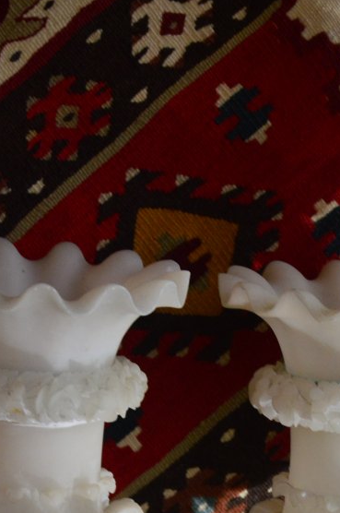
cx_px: 217
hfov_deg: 8.4
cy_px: 531
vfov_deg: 12.5
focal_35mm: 162
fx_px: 2302
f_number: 5
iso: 800
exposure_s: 1/60
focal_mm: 50
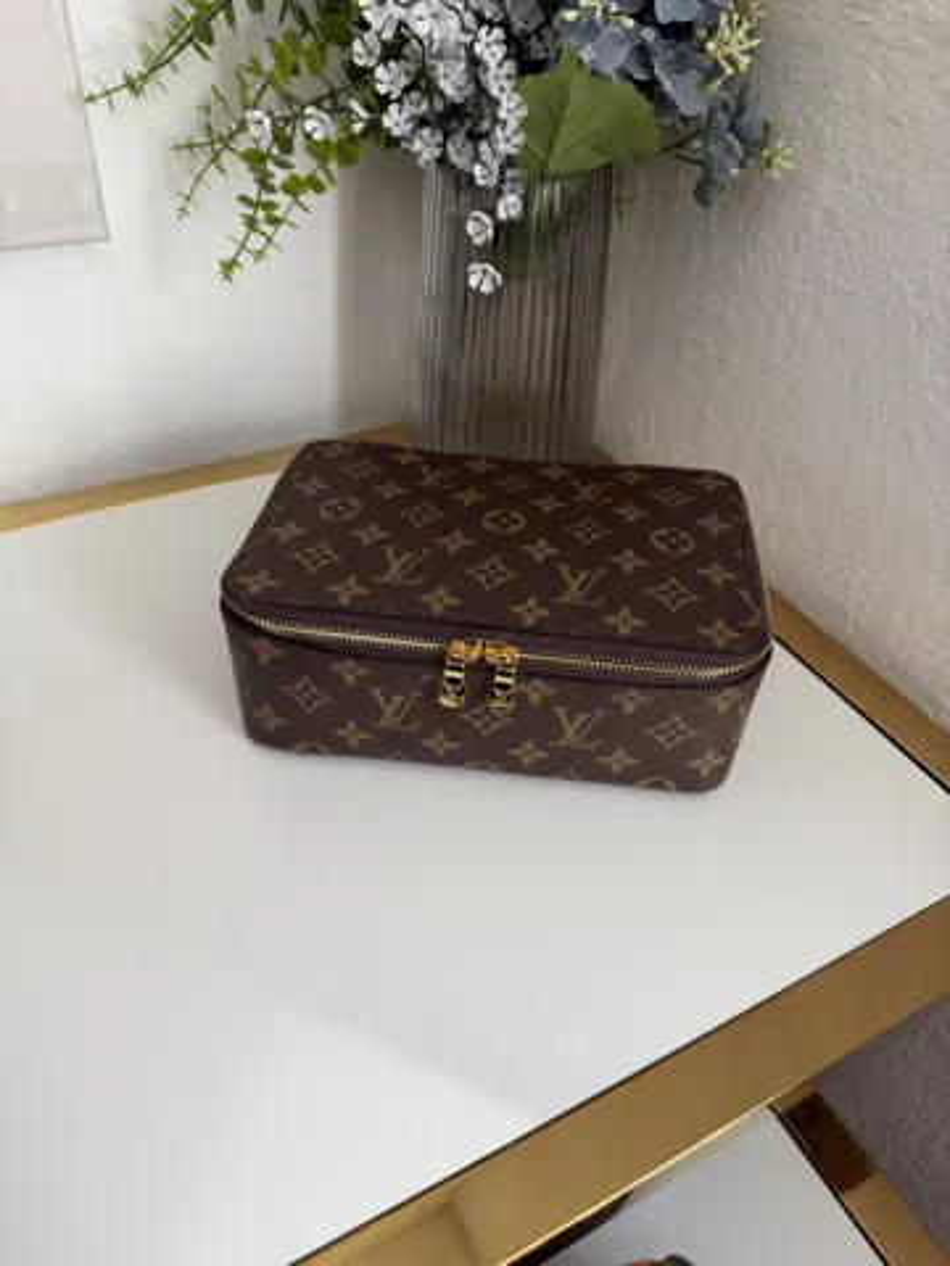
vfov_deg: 71.6
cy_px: 633
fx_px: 878
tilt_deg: -41.6
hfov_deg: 56.8
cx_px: 475
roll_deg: -2.2
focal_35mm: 24
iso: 125
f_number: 1.78
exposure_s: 1/121
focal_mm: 6.76
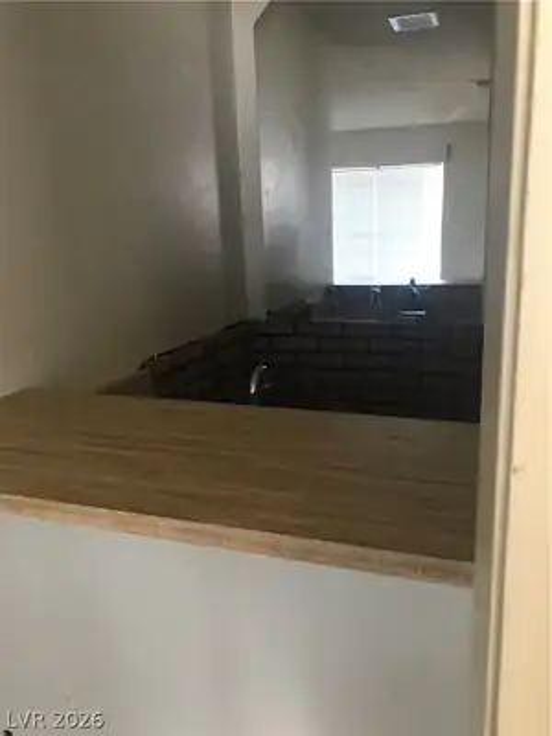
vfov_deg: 63.4
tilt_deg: -13.7
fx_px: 595
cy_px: 368
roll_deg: +1.2
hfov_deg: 49.7
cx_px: 276
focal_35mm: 28
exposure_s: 1/16
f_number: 1.8
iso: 100
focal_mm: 3.99
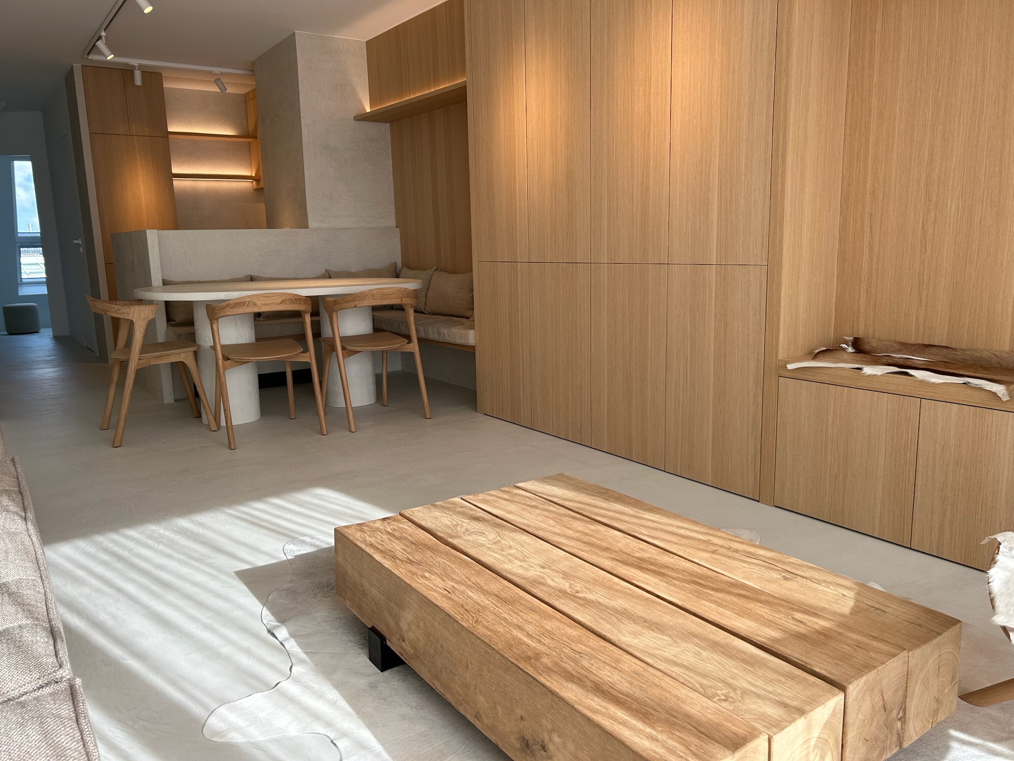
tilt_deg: -10.1
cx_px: 507
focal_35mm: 26
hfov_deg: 67.3
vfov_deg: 53.1
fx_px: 762
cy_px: 380
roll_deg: +2.0
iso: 50
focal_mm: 5.7
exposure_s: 1/533
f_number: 1.5
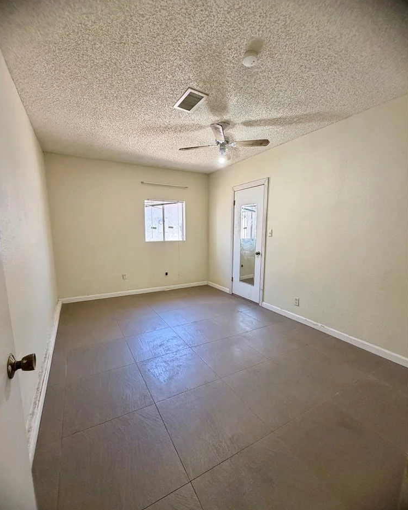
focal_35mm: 15
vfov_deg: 96.8
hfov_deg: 84.0
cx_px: 200
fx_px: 226
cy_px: 265
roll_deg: -0.2
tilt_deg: -8.5
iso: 200
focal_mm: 2.22
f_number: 2.2
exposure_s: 1/60
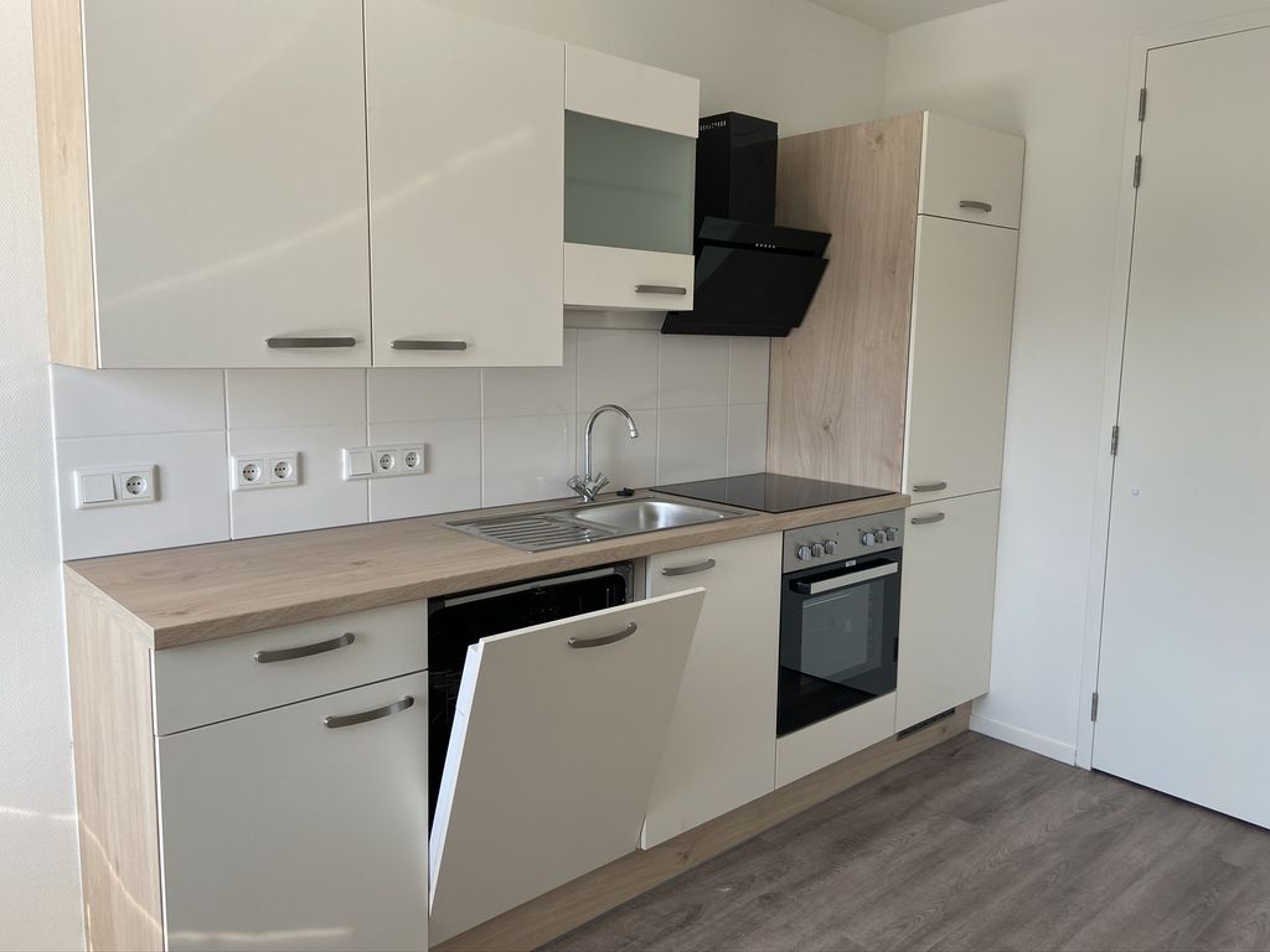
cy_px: 476
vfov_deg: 53.1
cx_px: 635
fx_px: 954
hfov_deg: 67.3
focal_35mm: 26
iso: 40
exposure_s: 1/122
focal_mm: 4.25
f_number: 1.8
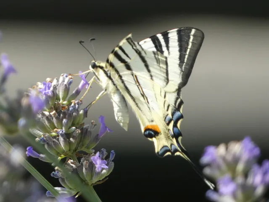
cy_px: 101
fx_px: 8027
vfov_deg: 1.4
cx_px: 134
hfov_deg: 1.9
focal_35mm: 1033
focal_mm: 185
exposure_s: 1/125
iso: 200
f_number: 5.6
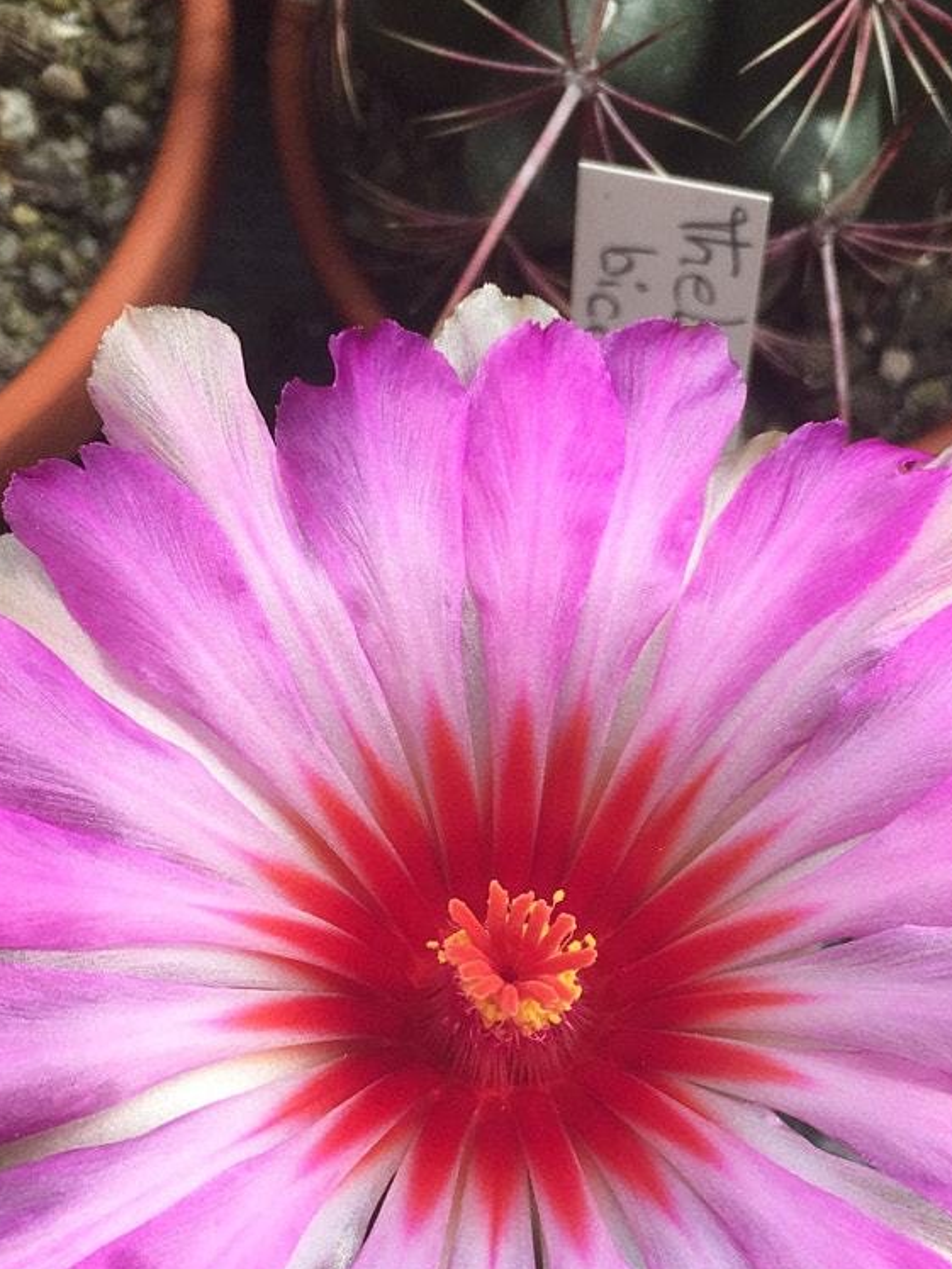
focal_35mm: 62
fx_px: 2273
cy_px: 882
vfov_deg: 30.9
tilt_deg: -81.9
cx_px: 557
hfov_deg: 23.6
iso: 25
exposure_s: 1/974
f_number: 2.2
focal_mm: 4.15
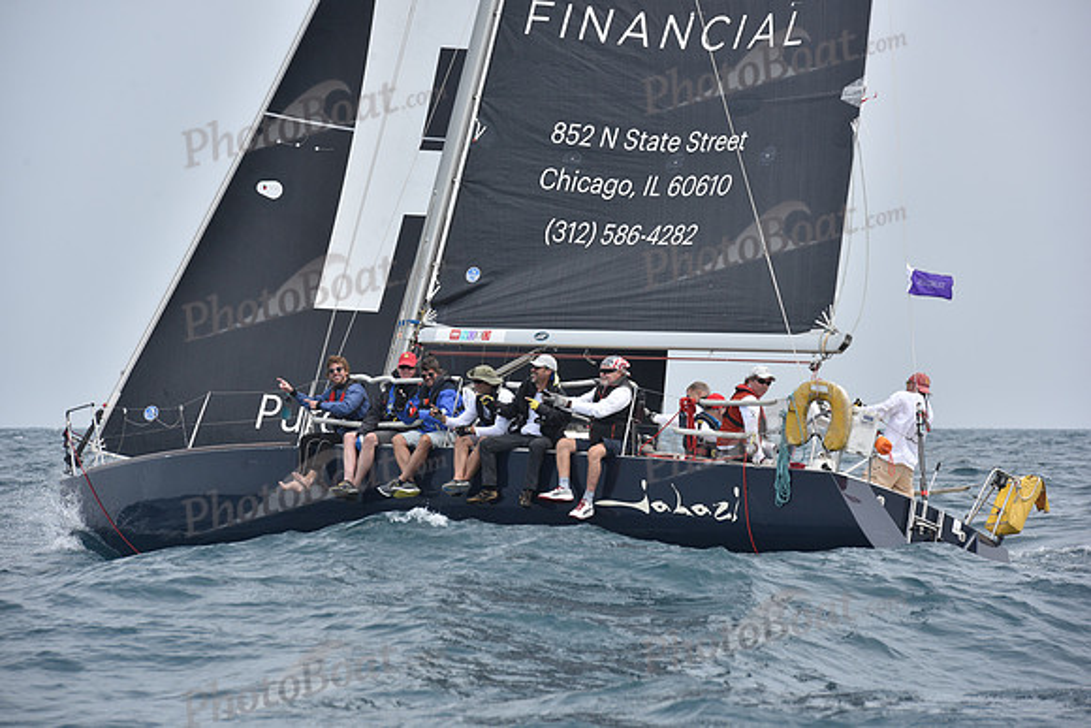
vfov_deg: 6.9
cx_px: 546
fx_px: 6062
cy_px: 364
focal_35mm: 200
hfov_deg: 10.3
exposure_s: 1/800
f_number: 9
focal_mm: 200
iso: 250
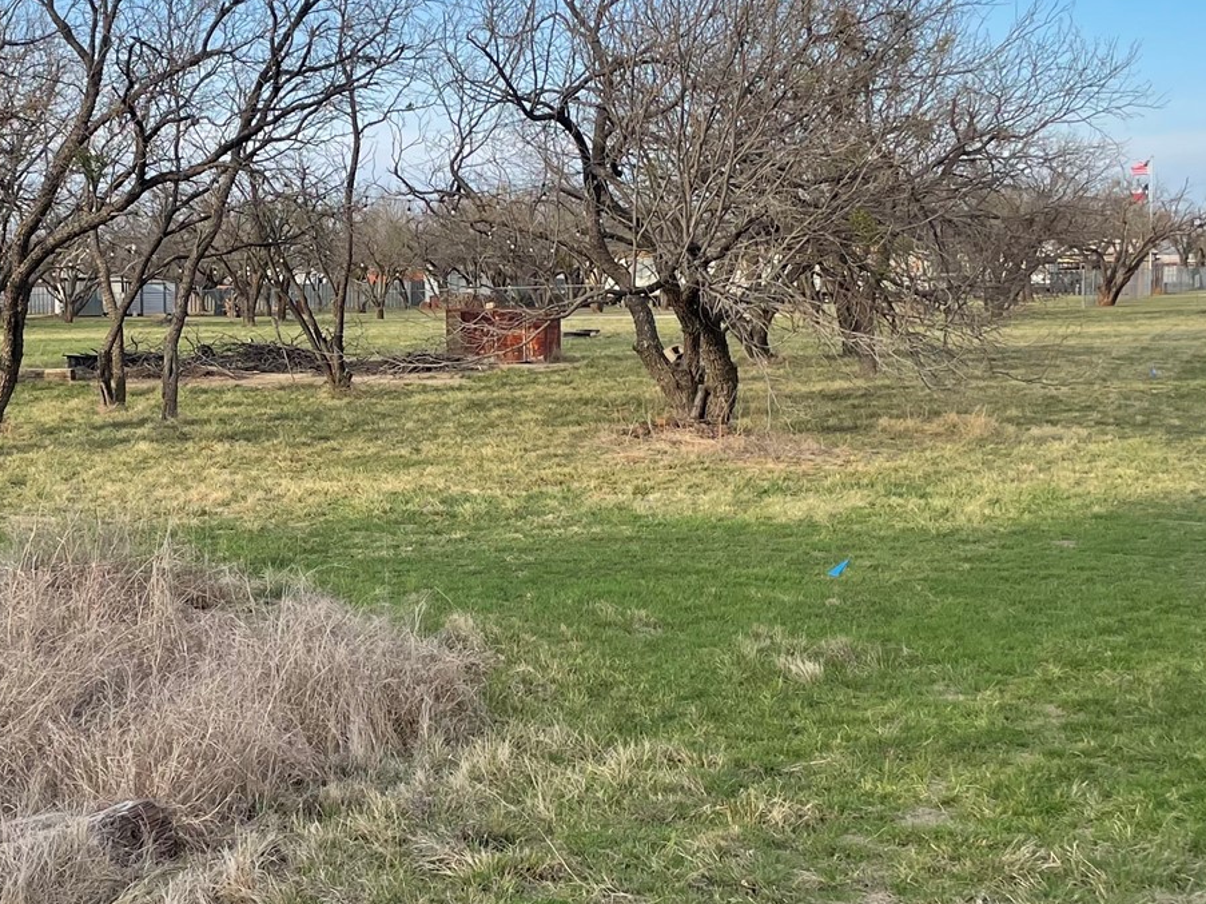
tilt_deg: -3.5
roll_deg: +0.7
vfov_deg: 24.8
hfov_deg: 31.7
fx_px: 2055
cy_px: 434
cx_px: 215
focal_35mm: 59
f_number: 1.6
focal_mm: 4.2
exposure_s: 1/1553
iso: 32
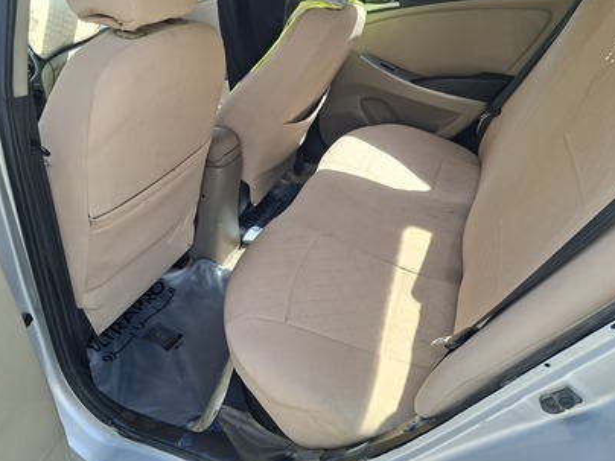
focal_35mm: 26
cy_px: 221
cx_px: 290
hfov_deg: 67.3
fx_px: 462
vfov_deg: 53.0
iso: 50
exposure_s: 1/434
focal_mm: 5.54
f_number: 1.8
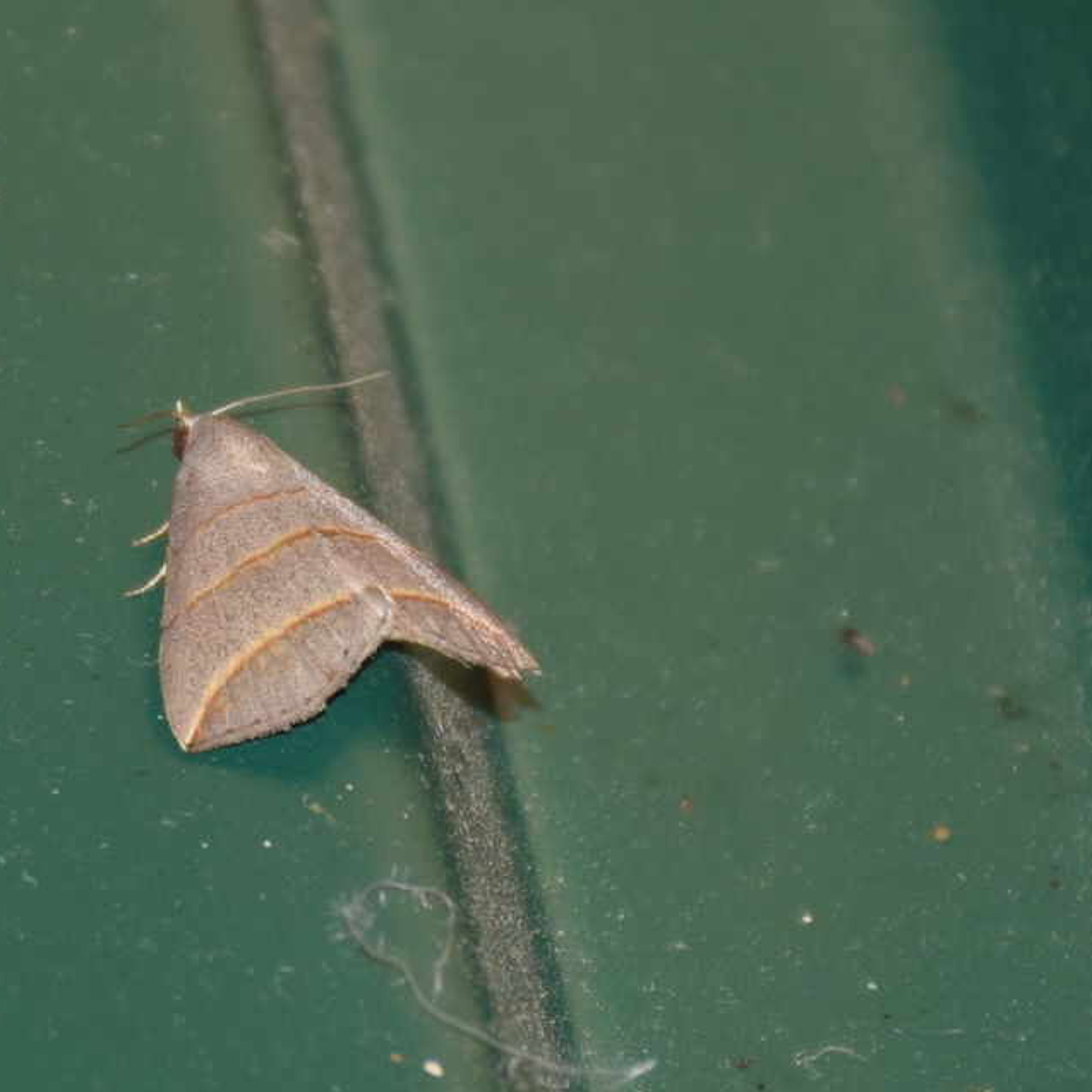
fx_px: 9601
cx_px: 336
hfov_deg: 6.5
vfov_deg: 6.5
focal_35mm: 269
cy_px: 547
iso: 320
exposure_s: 1/60
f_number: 7.1
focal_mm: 140
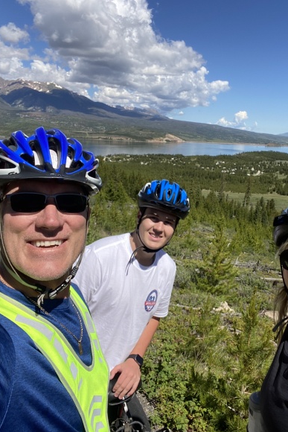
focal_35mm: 33
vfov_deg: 57.2
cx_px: 185
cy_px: 212
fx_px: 396
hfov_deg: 39.6
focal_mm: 2.71
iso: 25
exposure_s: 1/1000
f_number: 2.2
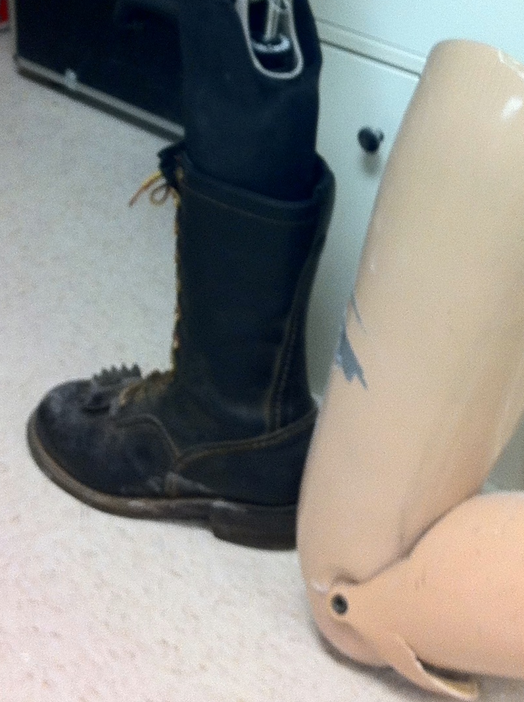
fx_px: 1720
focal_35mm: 85
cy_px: 64
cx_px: 433
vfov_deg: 22.5
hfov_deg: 17.2
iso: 80
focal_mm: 3.85
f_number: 2.8
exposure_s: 1/17
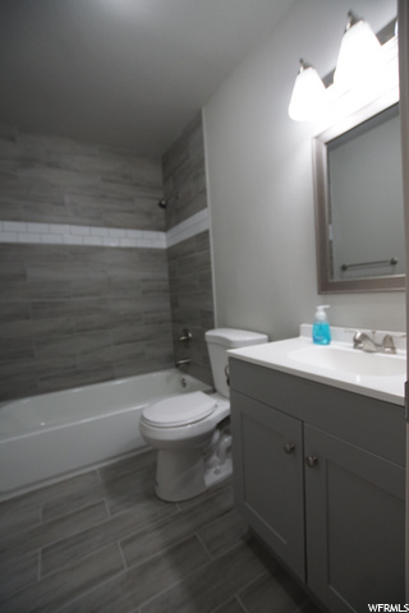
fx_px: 256
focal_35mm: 15
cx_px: 204
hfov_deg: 77.3
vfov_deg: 100.4
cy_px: 306
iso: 1000
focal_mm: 10
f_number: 4
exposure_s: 1/160
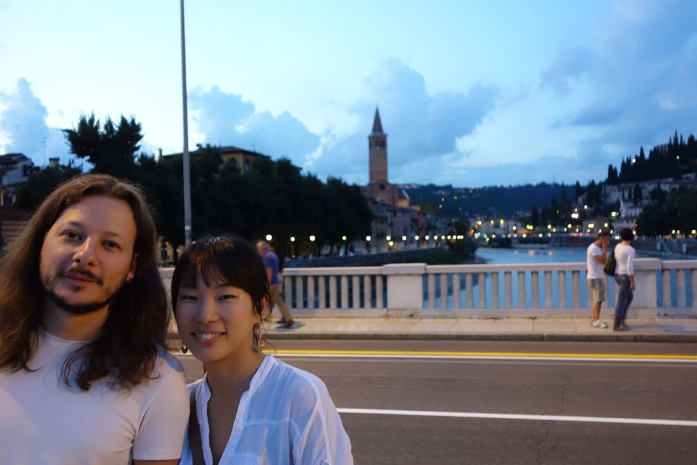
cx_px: 348
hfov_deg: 54.4
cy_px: 232
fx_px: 678
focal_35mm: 35
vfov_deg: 37.9
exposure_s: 1/25
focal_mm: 13.09
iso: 800
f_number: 2.8
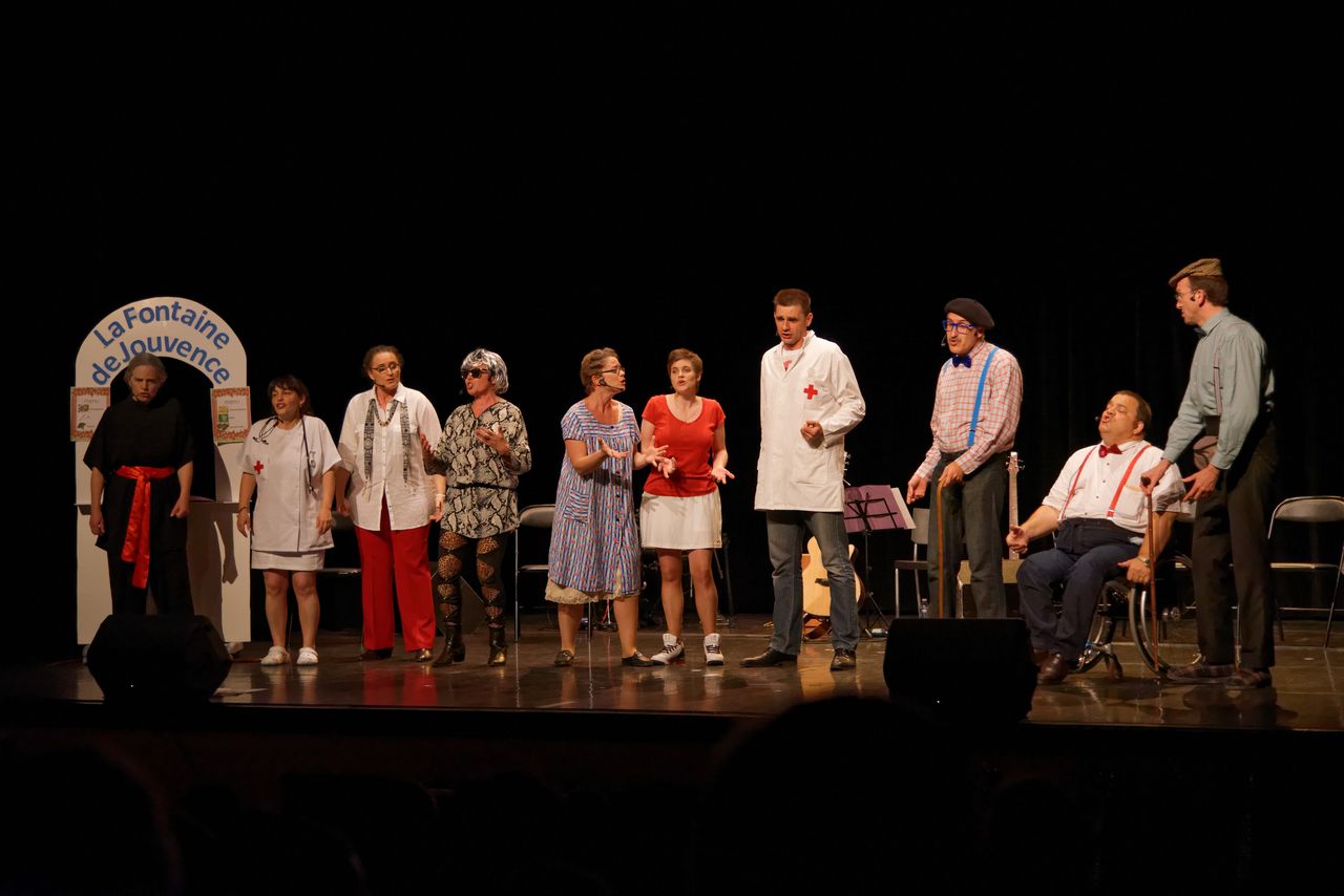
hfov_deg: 32.4
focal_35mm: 62
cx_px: 672
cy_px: 448
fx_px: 2315
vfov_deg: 21.9
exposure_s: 1/400
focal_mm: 62
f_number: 4
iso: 3200
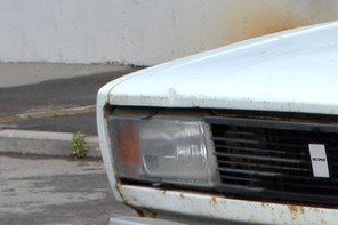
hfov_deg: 8.0
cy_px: -41
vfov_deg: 5.6
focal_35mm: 243
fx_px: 2280
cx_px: 727
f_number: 6.3
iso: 200
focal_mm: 32
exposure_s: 1/160
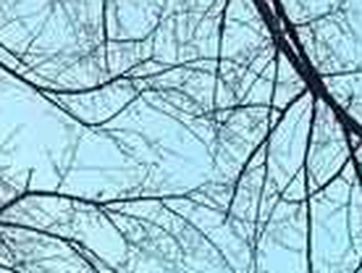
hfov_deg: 10.8
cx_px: 498
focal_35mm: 178
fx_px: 1865
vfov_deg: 6.9
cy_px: 1005
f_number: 1.78
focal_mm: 6.76
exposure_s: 1/3802
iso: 80
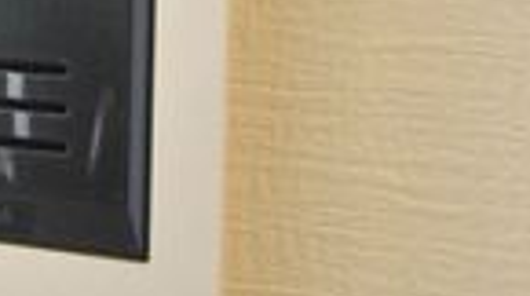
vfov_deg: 12.8
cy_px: -124
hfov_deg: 21.0
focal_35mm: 90
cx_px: -197
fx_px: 1267
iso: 1100
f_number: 5
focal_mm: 13
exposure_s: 1/30
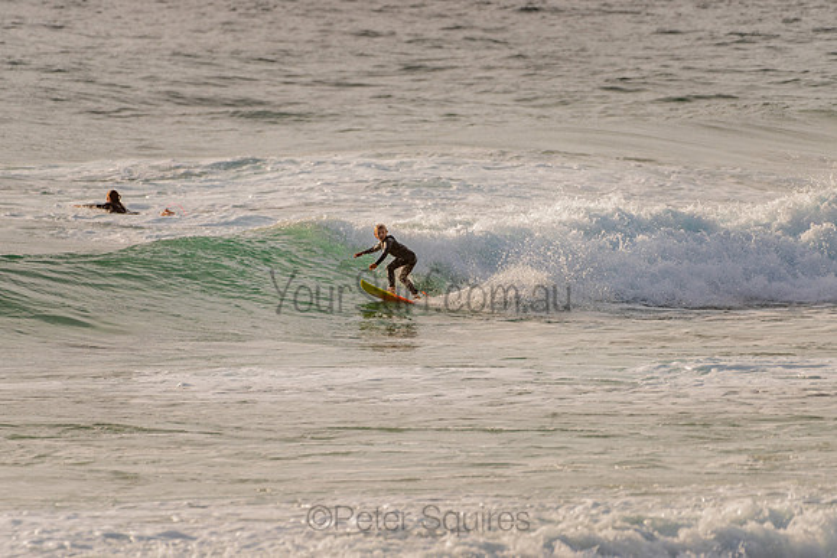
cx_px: 408
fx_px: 14252
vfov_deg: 2.2
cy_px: 271
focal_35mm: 613
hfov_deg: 3.4
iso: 160
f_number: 5.6
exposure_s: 1/2000
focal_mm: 500
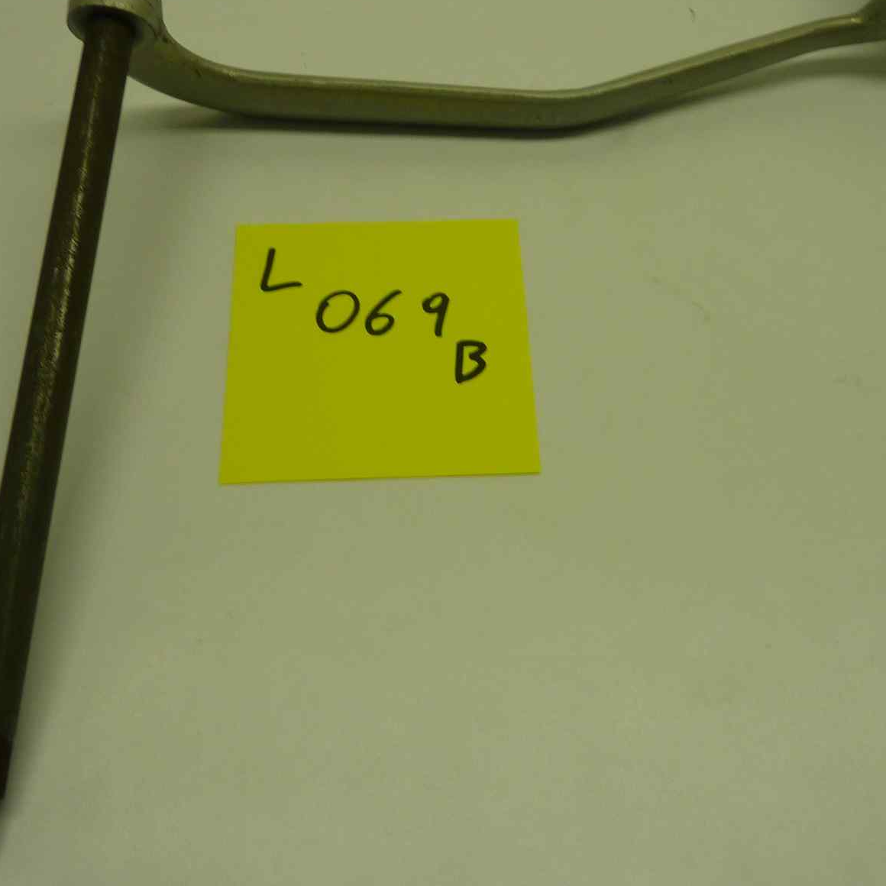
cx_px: 472
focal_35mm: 39
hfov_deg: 42.8
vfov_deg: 42.4
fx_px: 1129
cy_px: 307
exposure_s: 1/60
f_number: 3.3
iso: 80
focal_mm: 4.1
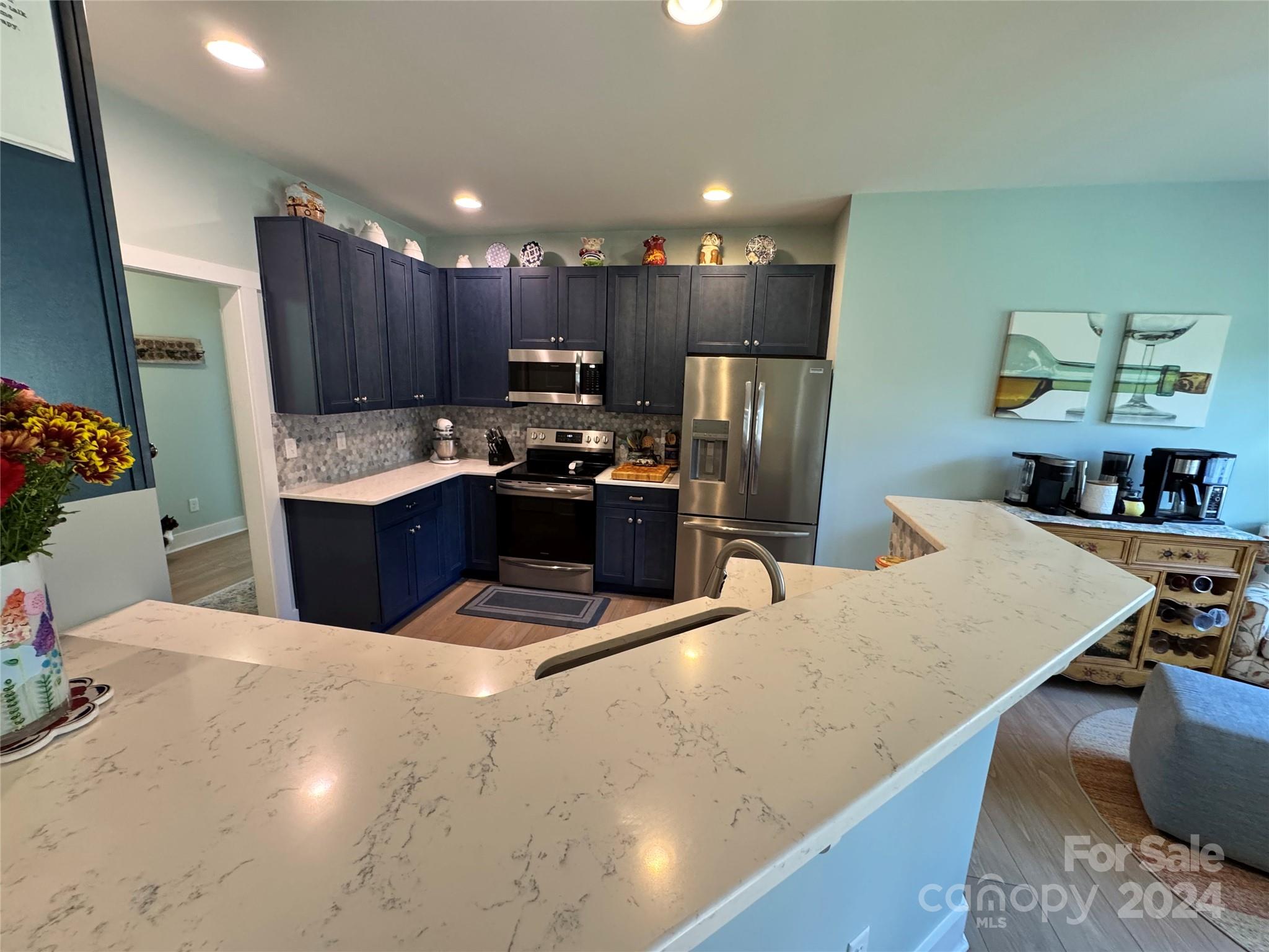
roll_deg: -1.8
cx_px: 634
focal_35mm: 14
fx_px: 513
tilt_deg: -11.8
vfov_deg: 85.7
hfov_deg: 102.1
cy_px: 476
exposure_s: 1/60
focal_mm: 2.22
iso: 400
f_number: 2.2
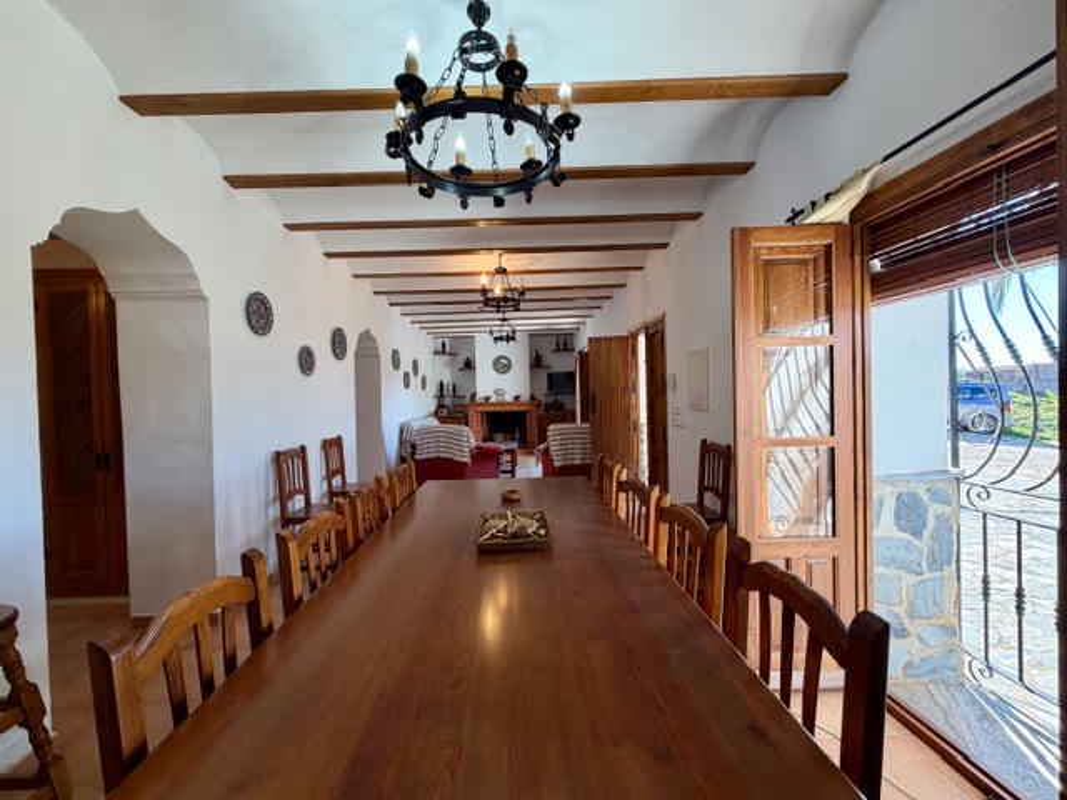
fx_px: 432
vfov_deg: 85.7
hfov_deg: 102.1
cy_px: 400
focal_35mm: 14
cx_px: 534
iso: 125
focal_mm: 2.22
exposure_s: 1/100
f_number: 2.2
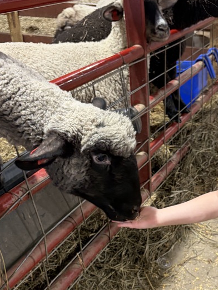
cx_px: 172
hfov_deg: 28.0
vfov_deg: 36.9
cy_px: 206
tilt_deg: -32.2
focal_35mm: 51
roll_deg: -1.3
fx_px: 428
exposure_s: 1/60
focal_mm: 5.96
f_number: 1.6
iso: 250
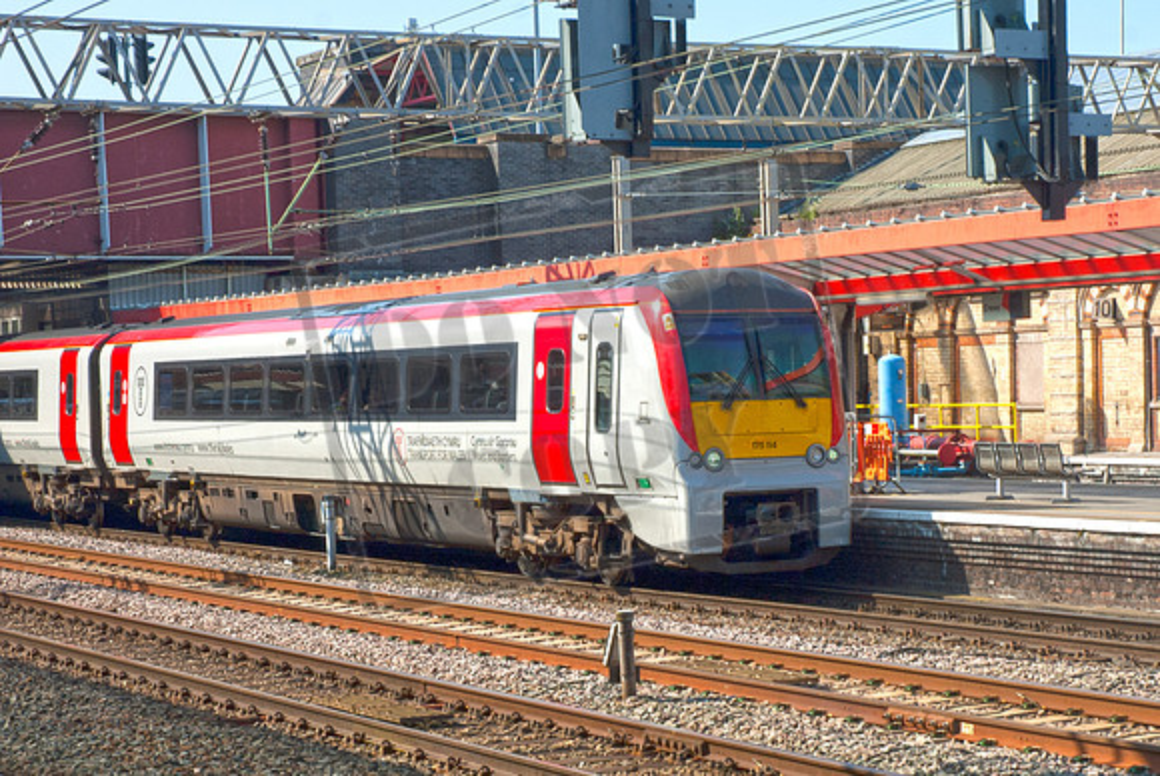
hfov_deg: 30.5
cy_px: 388
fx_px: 2129
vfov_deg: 20.7
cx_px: 580
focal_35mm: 66
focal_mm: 44
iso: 200
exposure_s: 1/250
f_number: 8
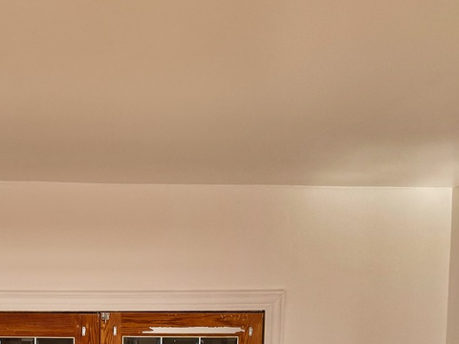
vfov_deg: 18.7
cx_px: 36
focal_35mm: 72
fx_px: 955
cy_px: 468
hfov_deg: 26.1
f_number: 1.78
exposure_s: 1/488
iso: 80
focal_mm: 6.76
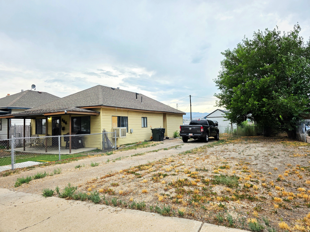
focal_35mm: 23
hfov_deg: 73.9
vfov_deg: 58.9
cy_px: 116
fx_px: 206
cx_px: 155
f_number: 1.7
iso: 80
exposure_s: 1/1667
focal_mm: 6.3
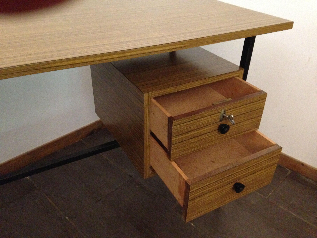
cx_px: 158
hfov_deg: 55.4
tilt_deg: -34.1
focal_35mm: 33
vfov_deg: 42.9
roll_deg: -0.3
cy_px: 119
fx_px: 302
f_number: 2.4
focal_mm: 4.12
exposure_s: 1/17
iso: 800
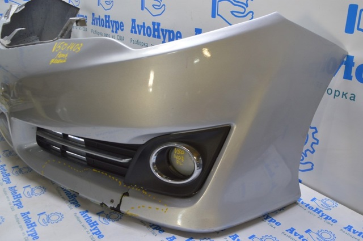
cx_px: 182
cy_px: 120
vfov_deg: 39.9
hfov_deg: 57.3
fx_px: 332
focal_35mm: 33
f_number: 5.6
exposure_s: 1/20
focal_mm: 22
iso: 400
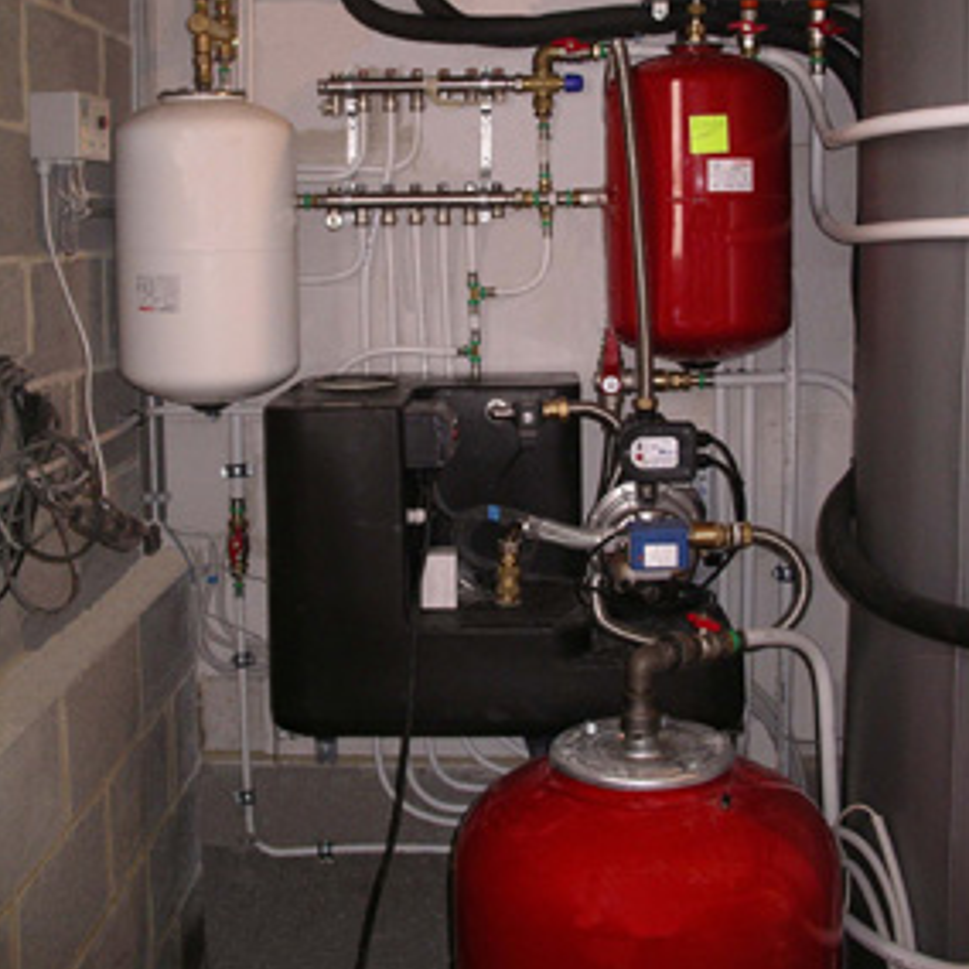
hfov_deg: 36.8
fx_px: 1457
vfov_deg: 36.4
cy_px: 314
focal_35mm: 46
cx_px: 508
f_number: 2.8
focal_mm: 7.8
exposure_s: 1/40
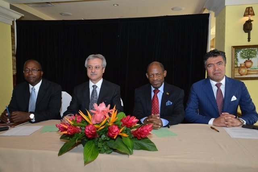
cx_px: 129
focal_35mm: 30
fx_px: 215
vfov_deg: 43.6
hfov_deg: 61.9
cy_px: 86
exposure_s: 1/60
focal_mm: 30
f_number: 11
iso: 3200
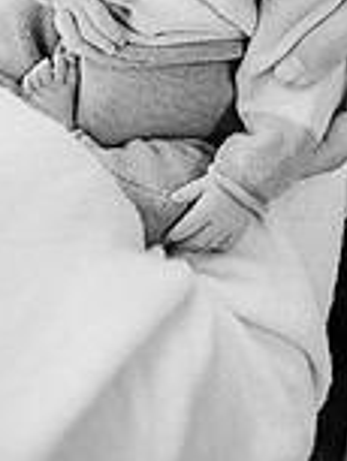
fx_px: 908
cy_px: -178
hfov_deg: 20.9
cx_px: 347
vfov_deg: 24.1
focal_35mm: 68
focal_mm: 24
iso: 320
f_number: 2
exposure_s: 1/200
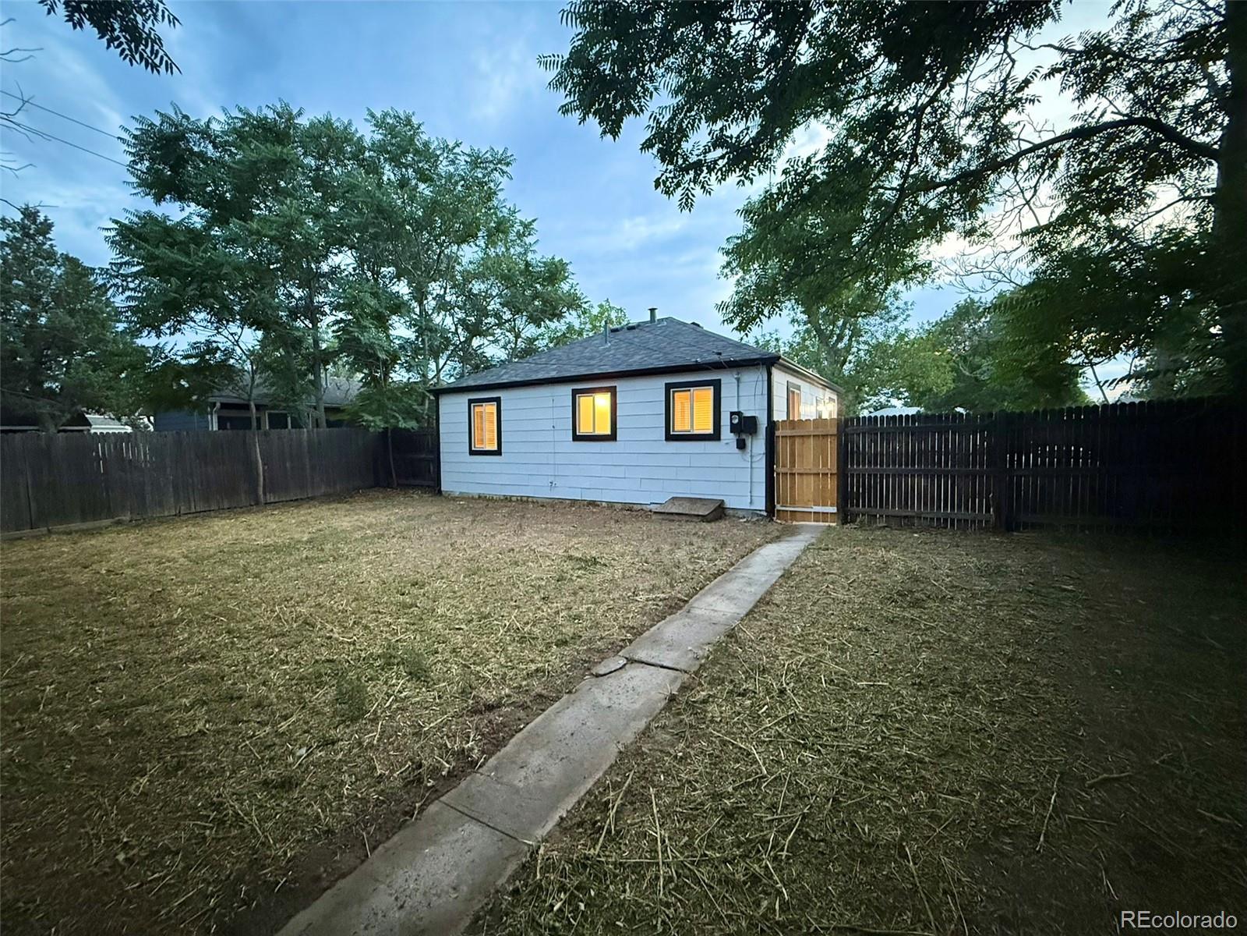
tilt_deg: -1.5
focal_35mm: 14
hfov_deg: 102.1
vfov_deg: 85.7
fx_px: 504
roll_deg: +1.3
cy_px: 468
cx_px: 624
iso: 1250
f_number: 2.2
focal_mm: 2.22
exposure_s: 1/40
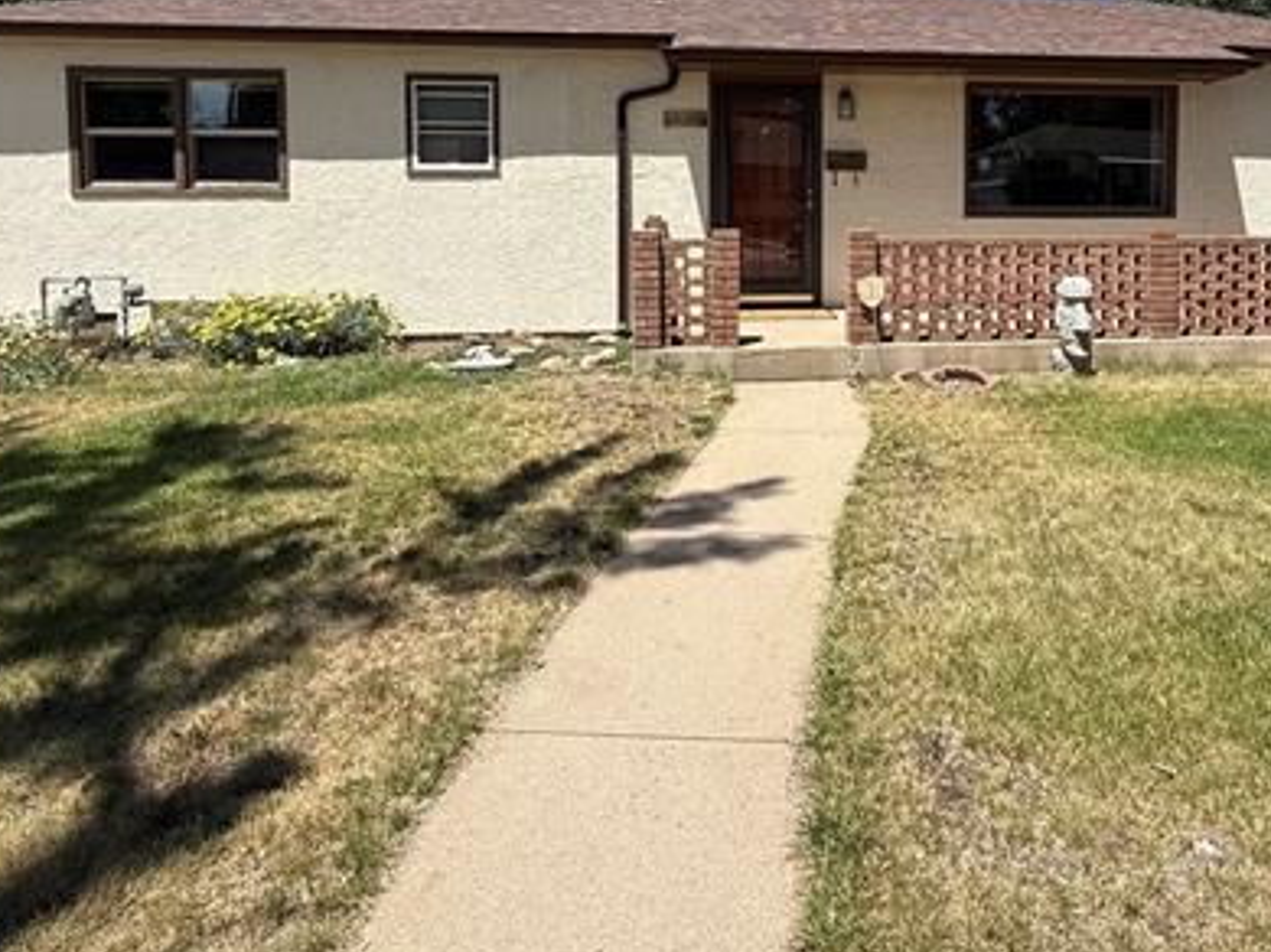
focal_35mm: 23
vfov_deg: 56.0
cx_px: 785
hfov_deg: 72.9
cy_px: 240
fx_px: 844
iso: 50
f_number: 2.2
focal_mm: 2.22
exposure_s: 1/2092
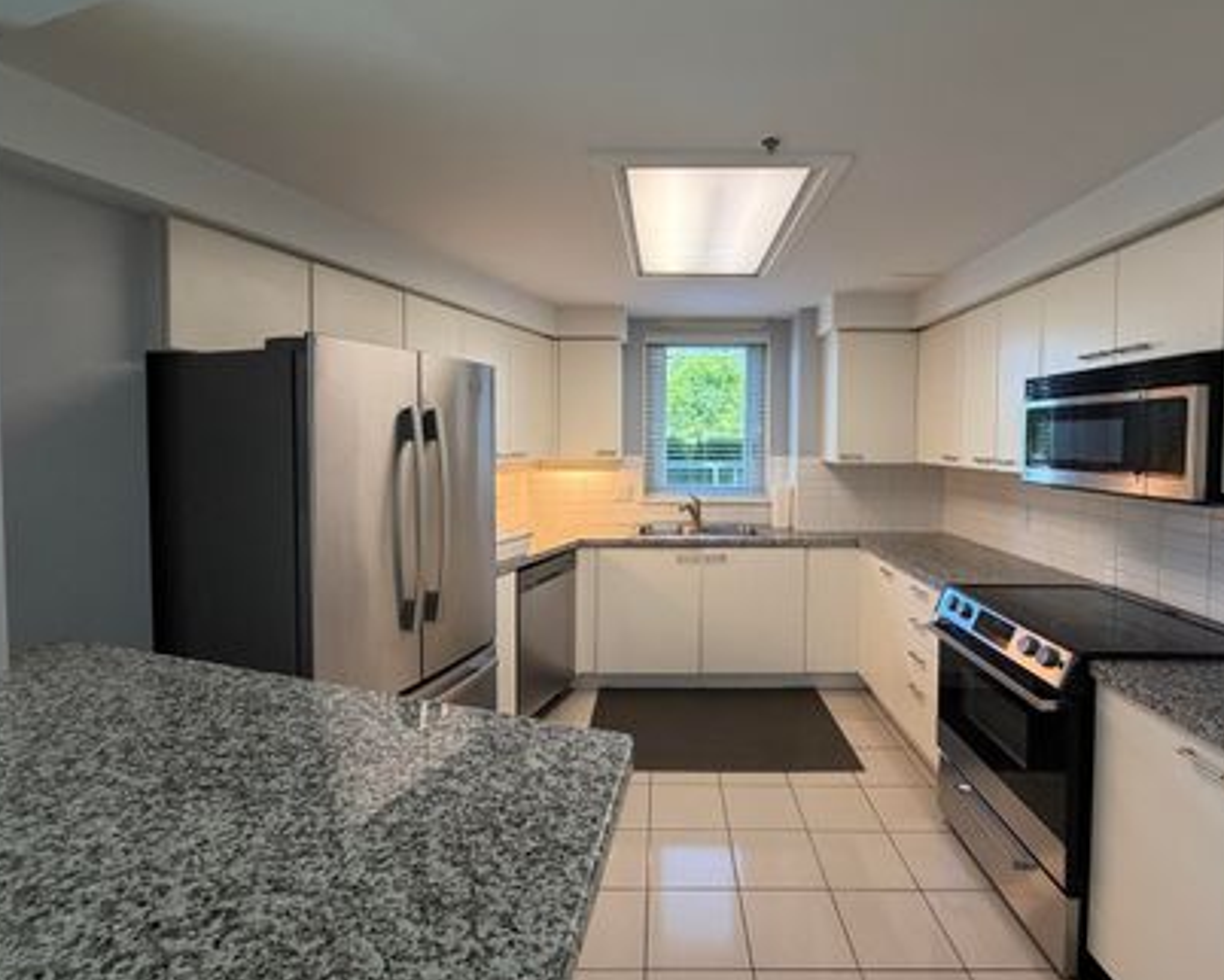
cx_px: 667
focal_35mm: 17
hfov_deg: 89.4
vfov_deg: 76.9
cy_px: 458
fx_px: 616
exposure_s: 1/60
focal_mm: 2.22
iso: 160
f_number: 2.2
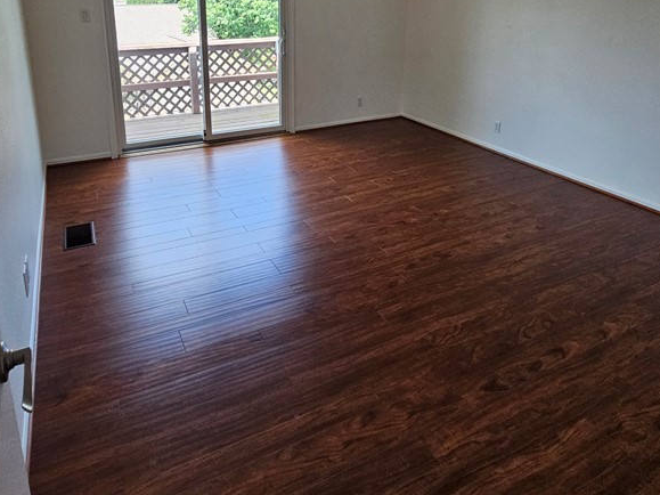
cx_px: 294
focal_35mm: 23
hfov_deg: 73.7
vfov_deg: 55.4
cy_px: 112
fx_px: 438
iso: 125
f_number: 2.2
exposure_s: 1/207
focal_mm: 2.2
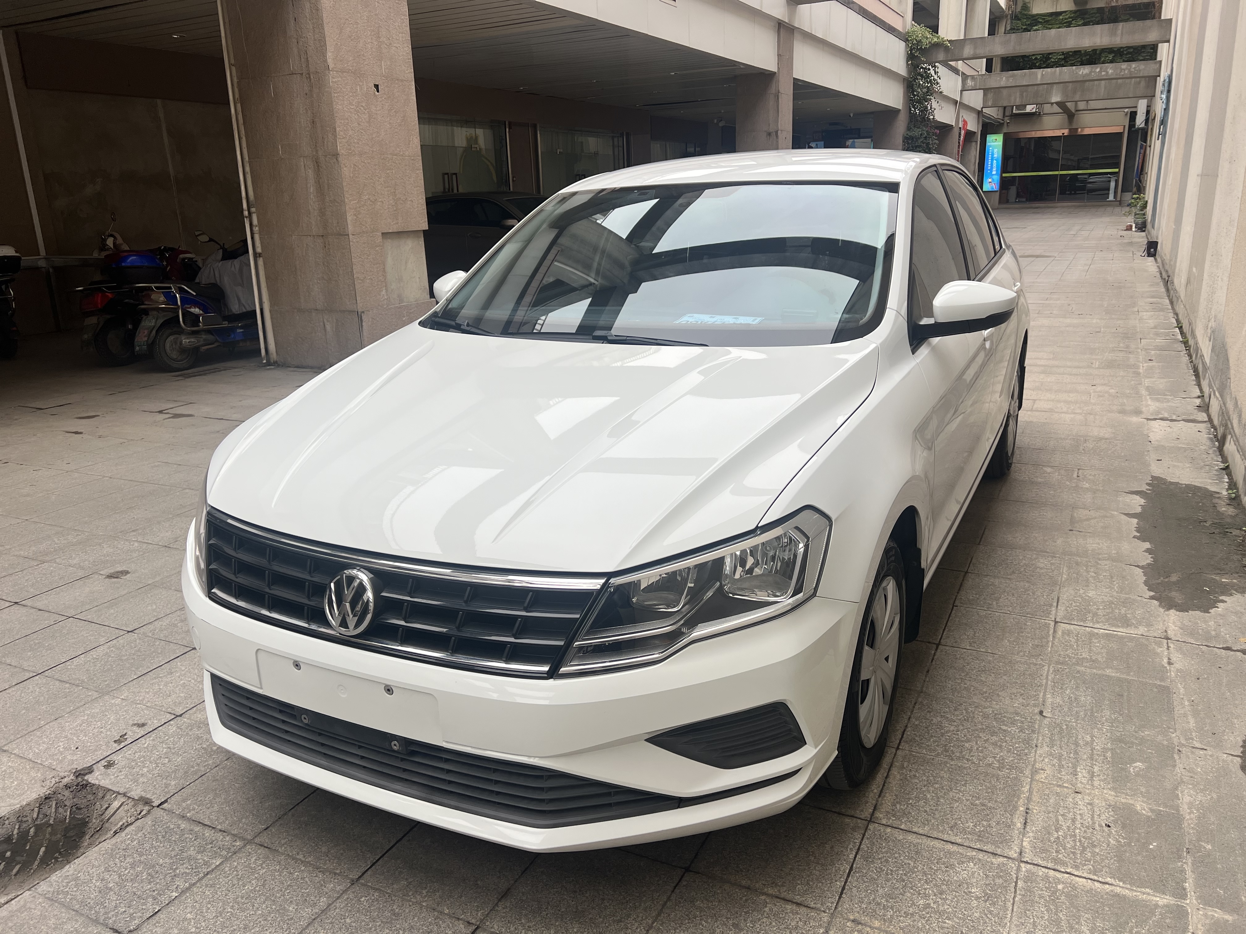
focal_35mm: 26
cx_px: 623
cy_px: 467
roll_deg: +2.1
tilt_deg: -16.7
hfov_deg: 67.3
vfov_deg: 53.1
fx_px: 936
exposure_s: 1/780
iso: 50
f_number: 1.5
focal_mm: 5.7
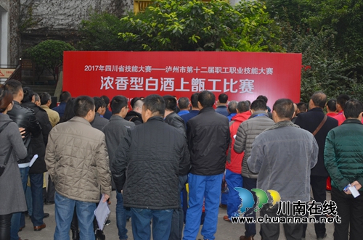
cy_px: 120
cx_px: 182
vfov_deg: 31.7
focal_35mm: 42
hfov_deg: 46.5
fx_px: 423
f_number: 3.5
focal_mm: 28
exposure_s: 1/60
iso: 100
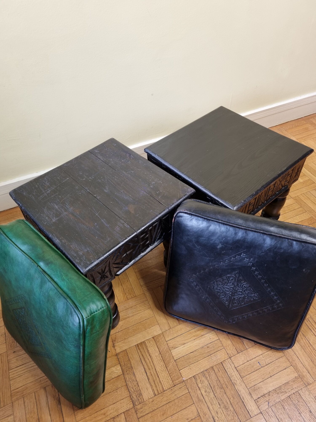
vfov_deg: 67.3
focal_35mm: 26
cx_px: 158
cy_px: 211
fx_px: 316
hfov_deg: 53.1
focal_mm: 5.4
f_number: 1.8
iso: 160
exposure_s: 1/100
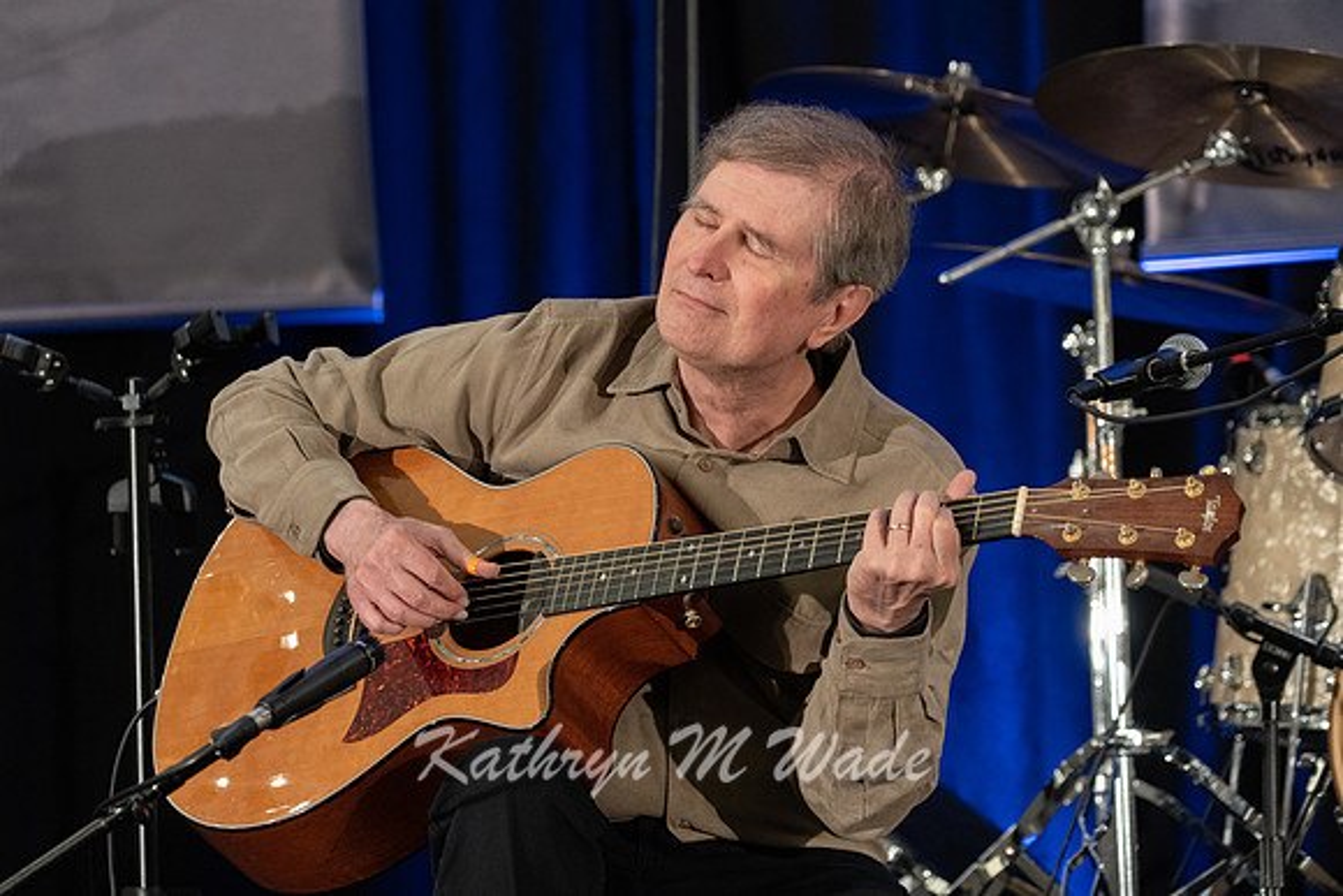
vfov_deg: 8.1
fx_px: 6306
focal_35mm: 169
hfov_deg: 12.2
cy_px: 448
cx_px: 672
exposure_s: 1/160
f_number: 6.3
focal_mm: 169
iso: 5000
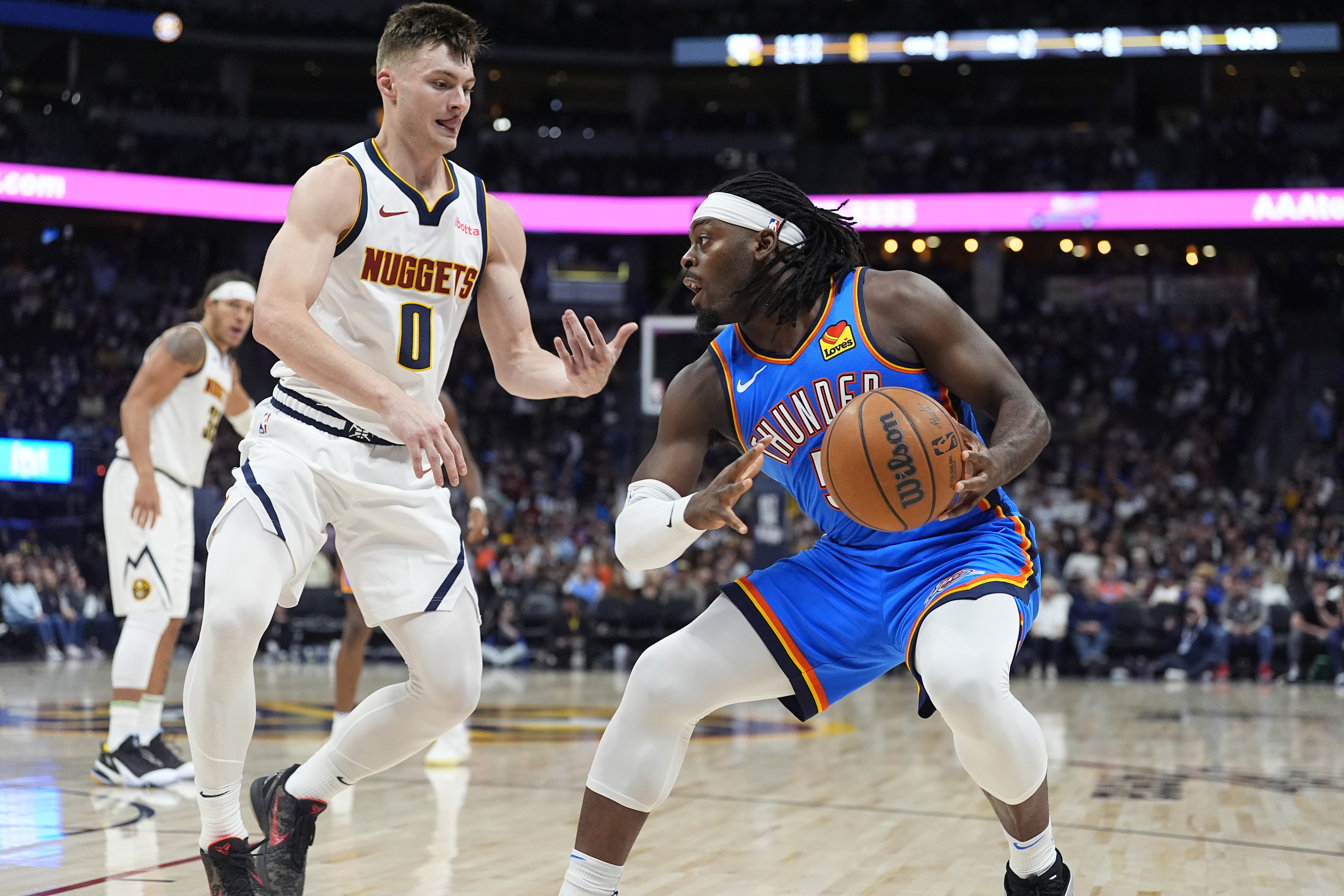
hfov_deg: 28.8
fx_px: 2613
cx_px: 672
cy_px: 448
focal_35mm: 70
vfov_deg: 19.5
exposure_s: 1/1600
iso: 4000
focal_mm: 70
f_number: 3.2
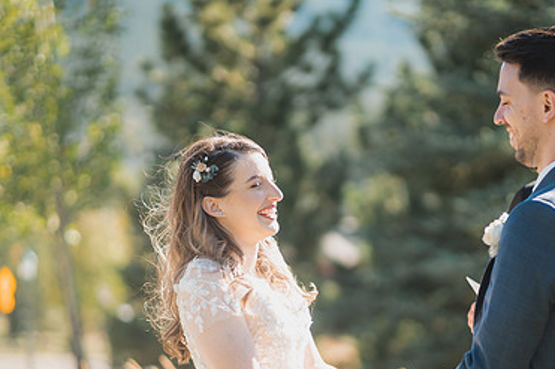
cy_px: 279
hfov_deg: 15.1
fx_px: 2096
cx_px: 337
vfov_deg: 10.1
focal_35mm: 136
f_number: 1.8
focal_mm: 85
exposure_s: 1/1600
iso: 200
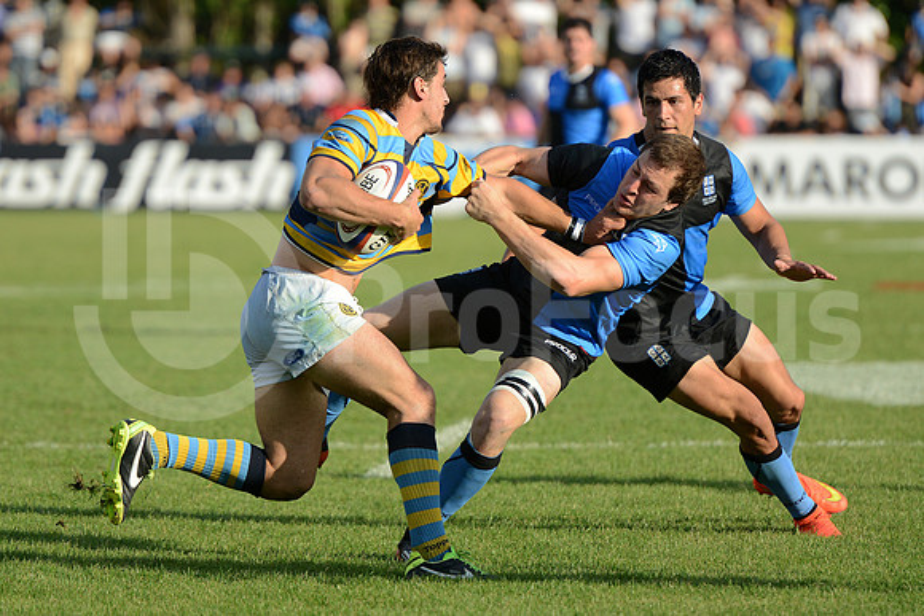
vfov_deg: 5.1
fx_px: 6931
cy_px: 308
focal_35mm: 270
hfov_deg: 7.6
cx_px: 462
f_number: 4
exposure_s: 1/1600
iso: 500
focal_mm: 270
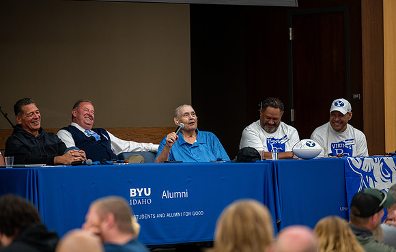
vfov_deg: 6.3
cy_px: 138
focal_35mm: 211
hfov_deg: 9.9
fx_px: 2293
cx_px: 190
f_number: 2.8
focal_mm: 200
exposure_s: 1/125
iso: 800
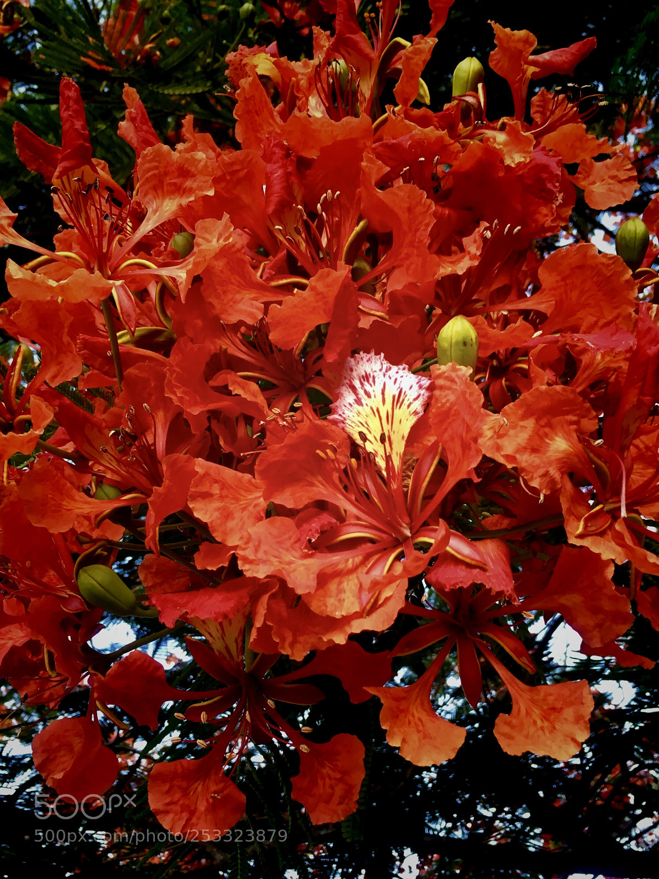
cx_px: 330
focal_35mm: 29
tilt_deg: +46.8
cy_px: 440
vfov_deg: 61.7
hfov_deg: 48.2
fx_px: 736
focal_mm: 4.15
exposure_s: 1/40
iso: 32
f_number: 2.2
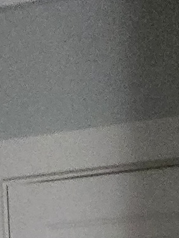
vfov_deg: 14.6
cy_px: 584
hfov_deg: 18.9
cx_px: 82
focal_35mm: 78
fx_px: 538
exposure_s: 1/40
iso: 1600
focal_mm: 2.2
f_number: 2.2
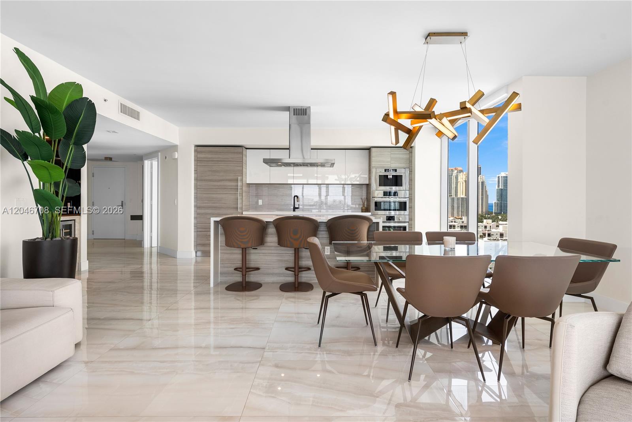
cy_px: 211
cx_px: 316
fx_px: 316
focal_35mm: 18
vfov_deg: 67.4
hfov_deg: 90.0
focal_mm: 18
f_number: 8
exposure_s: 1/100
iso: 400
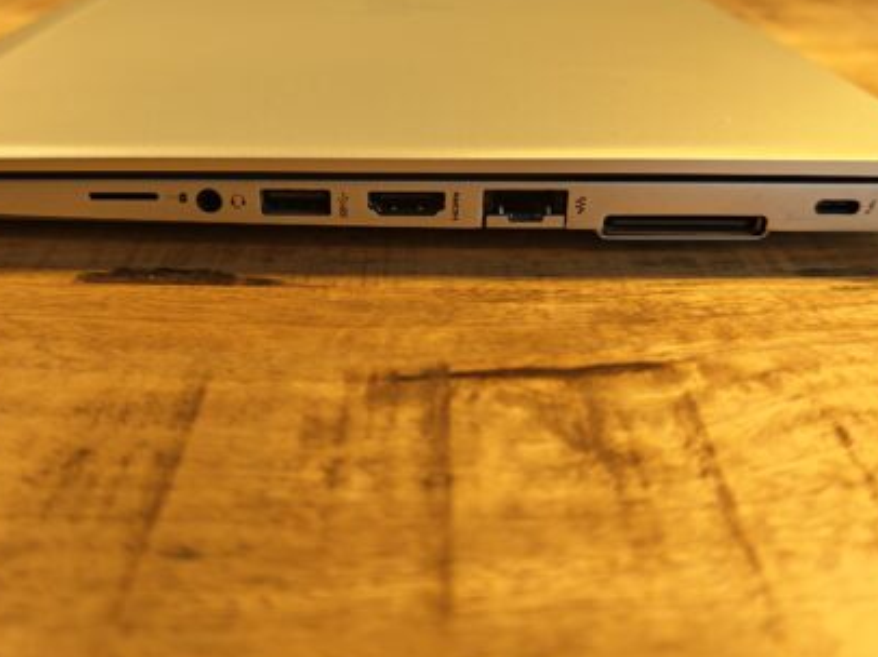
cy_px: 233
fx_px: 862
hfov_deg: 53.9
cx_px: 411
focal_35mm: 34
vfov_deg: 41.4
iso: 80
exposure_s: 1/50
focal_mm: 6.55
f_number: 1.6
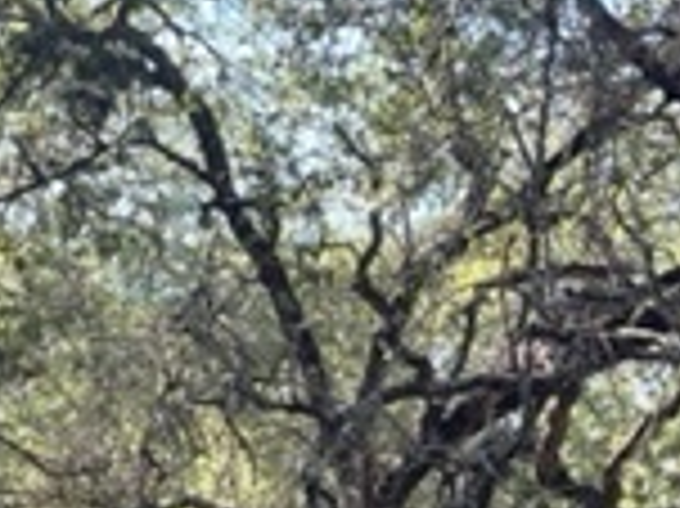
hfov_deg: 17.7
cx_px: 117
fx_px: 2159
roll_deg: -4.4
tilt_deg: +8.0
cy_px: 607
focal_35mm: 110
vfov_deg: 13.1
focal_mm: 5.1
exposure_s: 1/287
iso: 32
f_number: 1.6
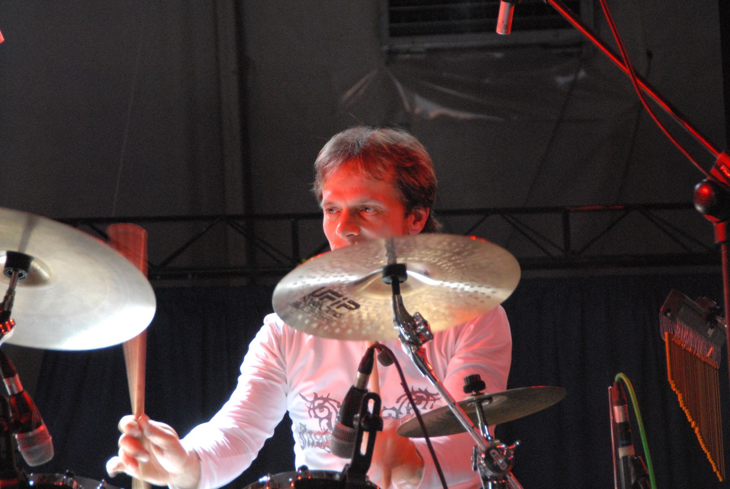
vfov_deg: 9.7
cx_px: 365
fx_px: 2893
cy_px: 244
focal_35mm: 142
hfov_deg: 14.4
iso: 1600
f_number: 5.6
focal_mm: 95
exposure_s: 1/20
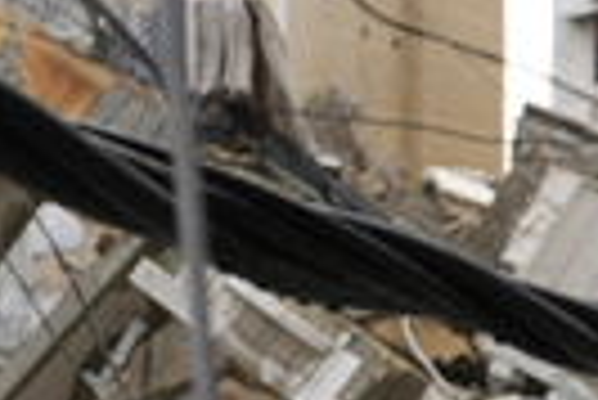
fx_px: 2428
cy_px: 838
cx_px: -369
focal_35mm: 146
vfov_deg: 8.8
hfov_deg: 13.1
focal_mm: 19
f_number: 3.5
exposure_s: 1/800
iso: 500
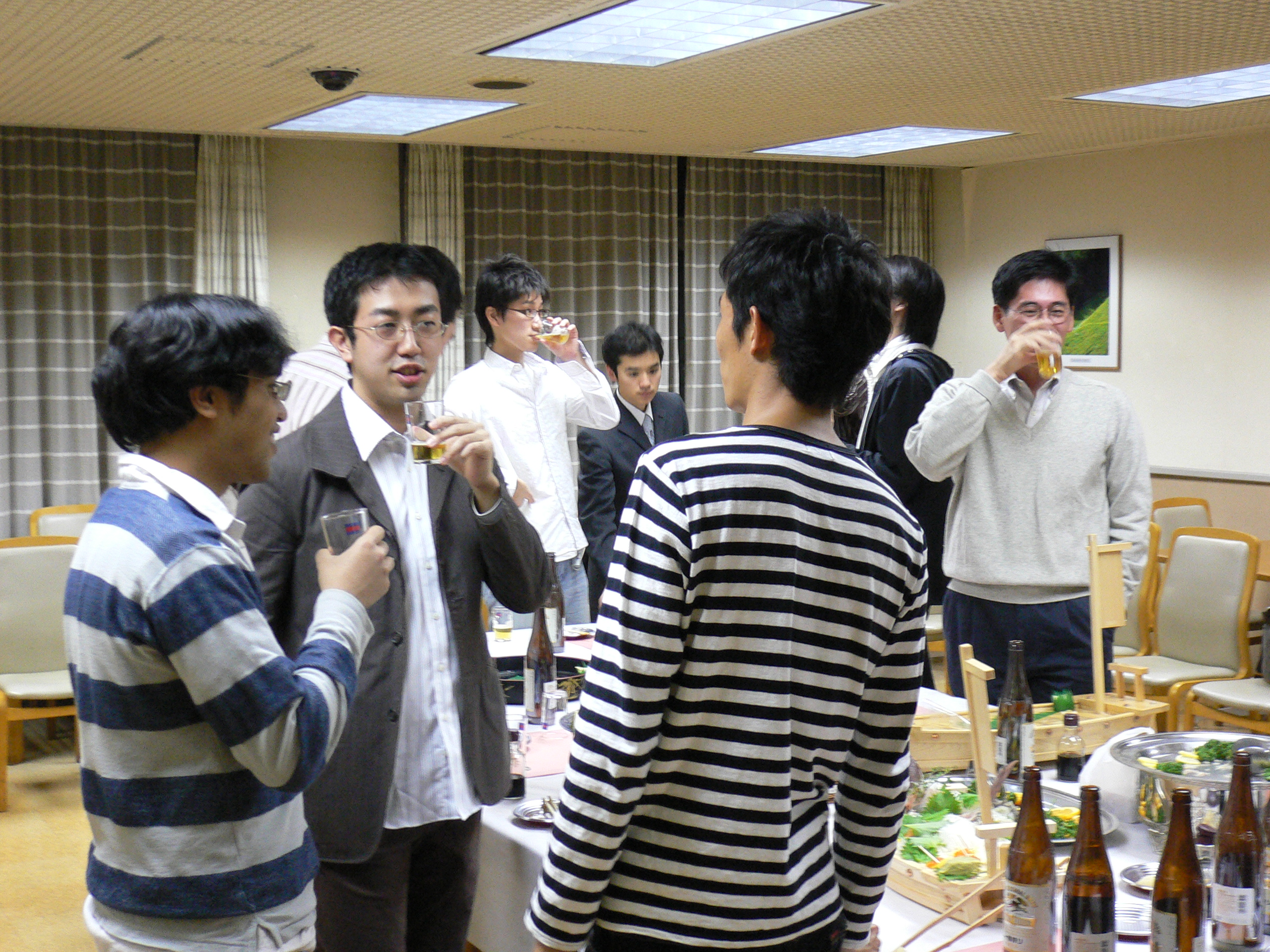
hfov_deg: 37.5
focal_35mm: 51
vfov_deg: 28.6
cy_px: 476
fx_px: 1871
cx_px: 635
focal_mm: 8.5
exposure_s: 1/13
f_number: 3.4
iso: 200
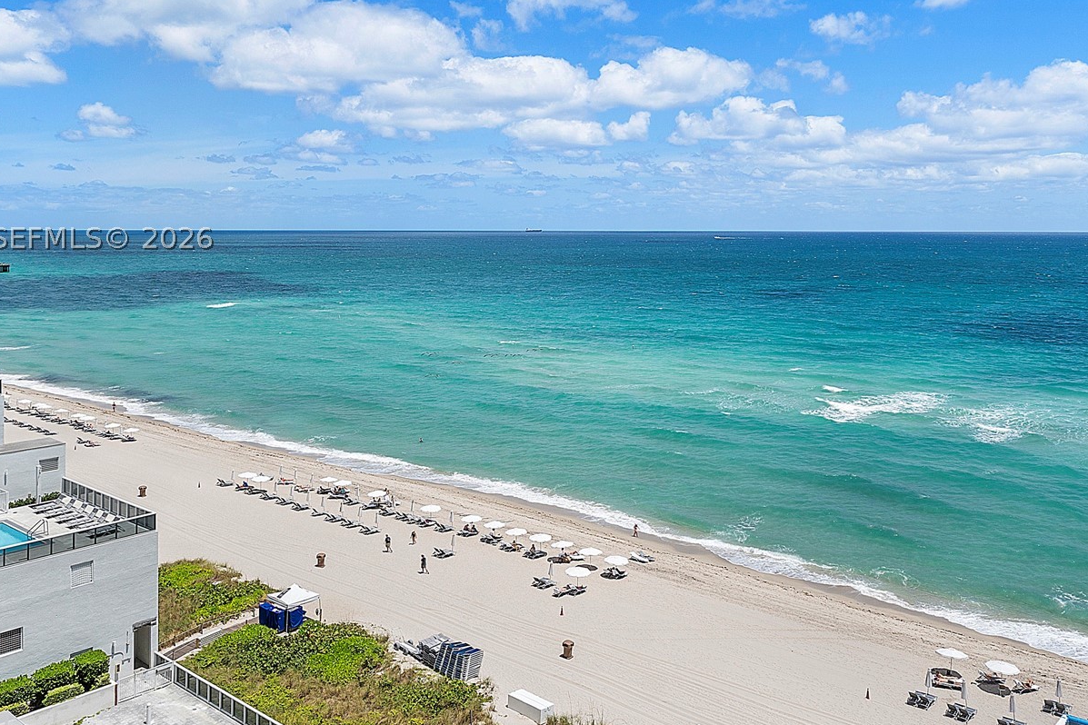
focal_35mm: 34
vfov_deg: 38.4
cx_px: 570
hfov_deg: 55.8
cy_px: 237
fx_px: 1027
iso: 160
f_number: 7.1
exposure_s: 1/800
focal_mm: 16
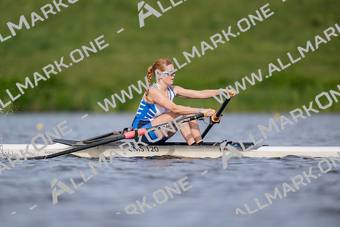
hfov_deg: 3.4
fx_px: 5668
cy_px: 114
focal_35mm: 600
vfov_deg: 2.3
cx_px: 170
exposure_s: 1/2500
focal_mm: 600
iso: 280
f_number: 4
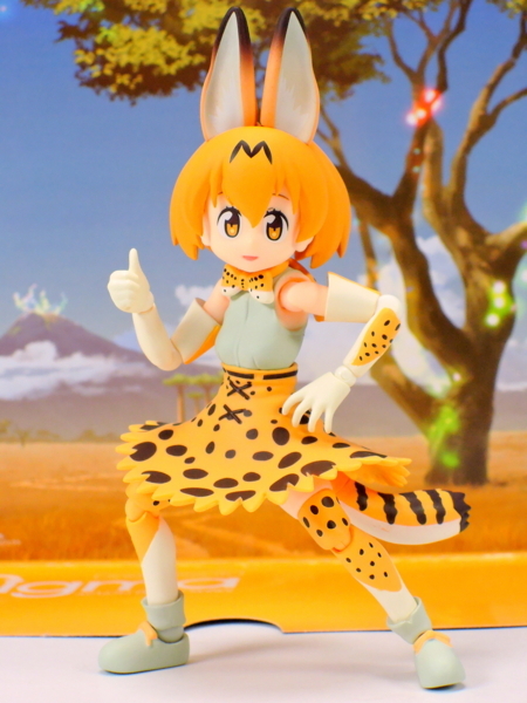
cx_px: 264
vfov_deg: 16.4
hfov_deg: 12.3
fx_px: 2436
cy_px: 352
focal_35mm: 120
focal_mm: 25.5
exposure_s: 1/15
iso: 720
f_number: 7.1
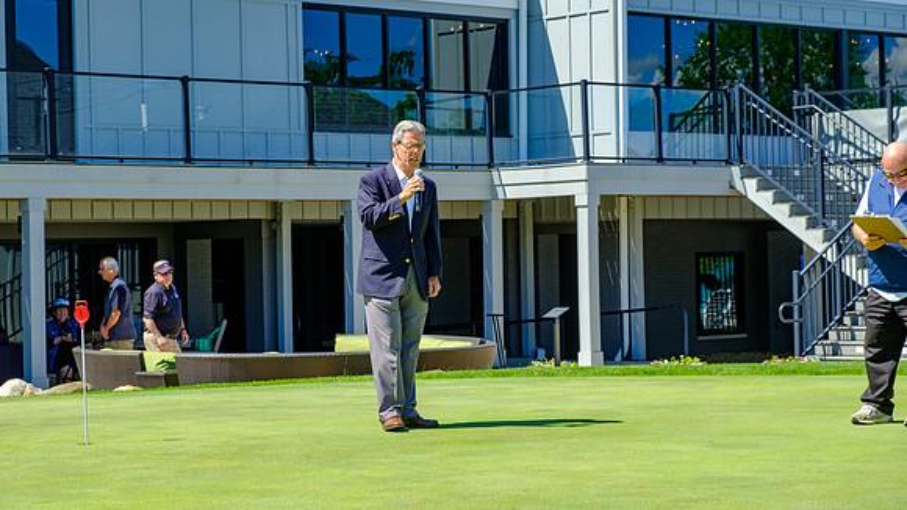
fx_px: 2090
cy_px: 255
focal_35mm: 87
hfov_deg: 24.5
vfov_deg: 13.9
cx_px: 454
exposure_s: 1/250
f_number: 6.4
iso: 200
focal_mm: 55
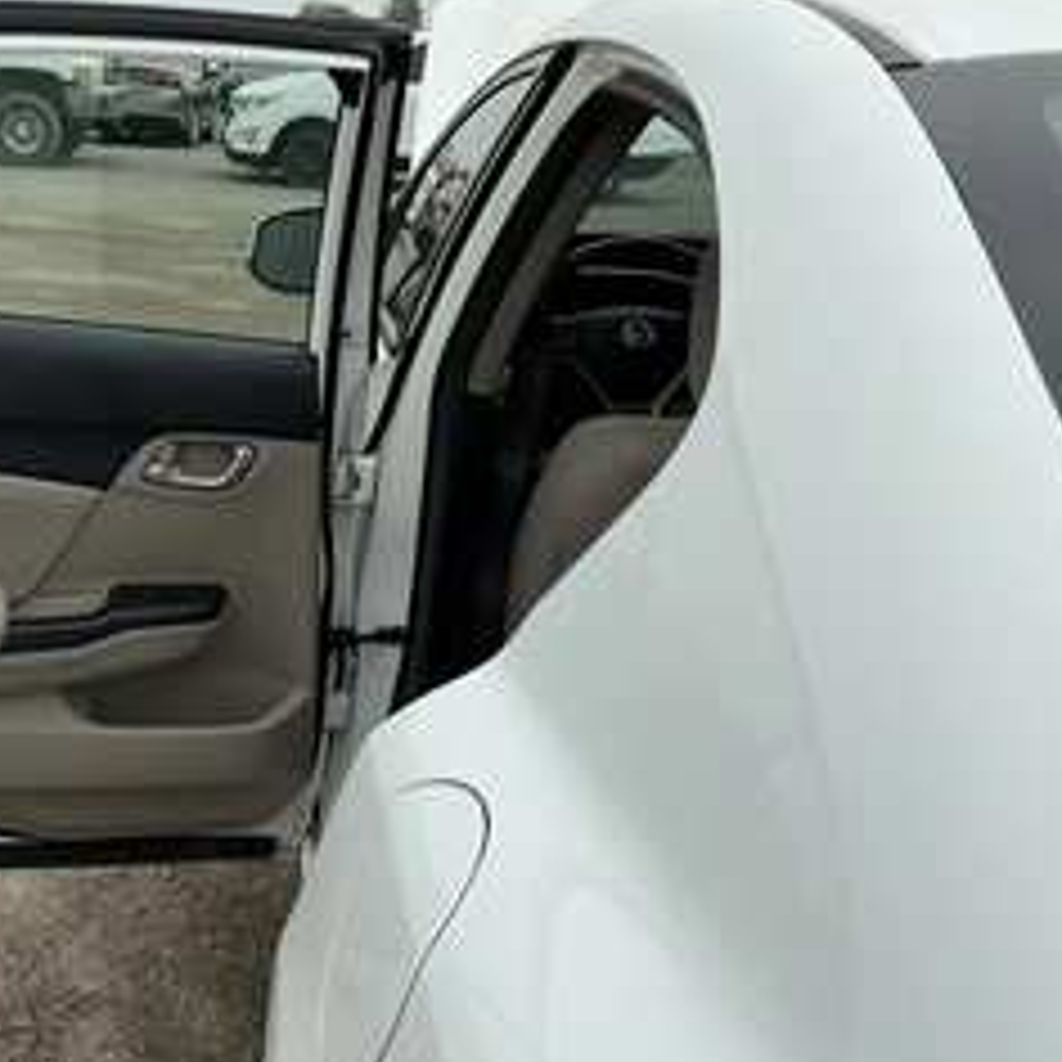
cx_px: 180
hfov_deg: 38.2
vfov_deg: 40.0
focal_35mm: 42
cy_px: 472
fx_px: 1458
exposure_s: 1/1534
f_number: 1.8
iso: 25
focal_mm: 3
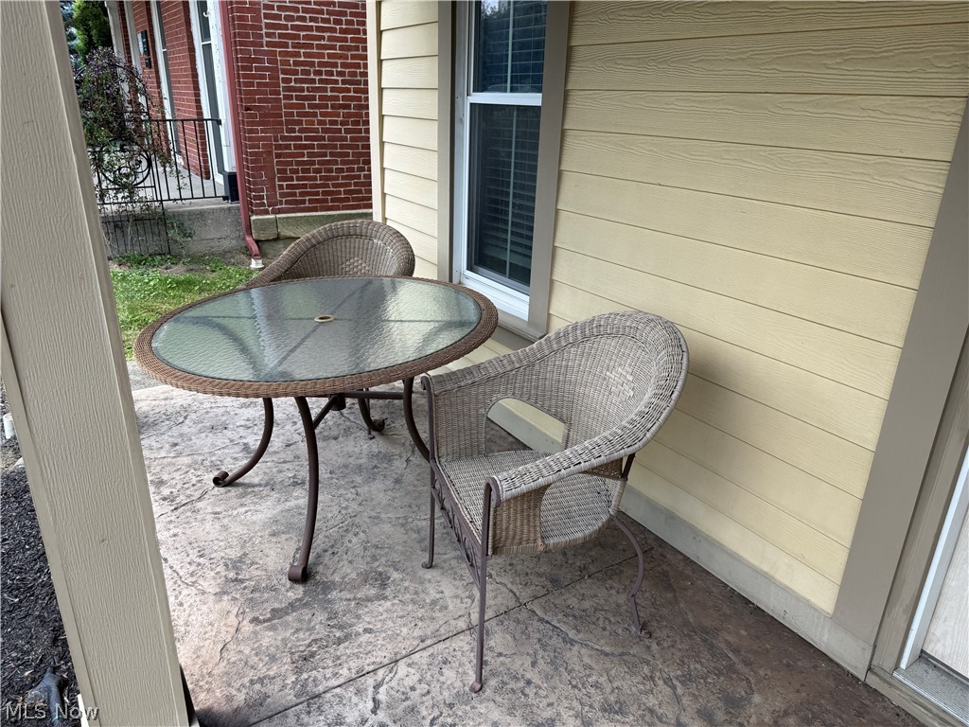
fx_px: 672
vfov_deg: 56.8
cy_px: 364
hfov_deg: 71.6
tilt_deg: -16.4
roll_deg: -0.2
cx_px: 484
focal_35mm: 24
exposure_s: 1/822
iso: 80
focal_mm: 6.76
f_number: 1.78
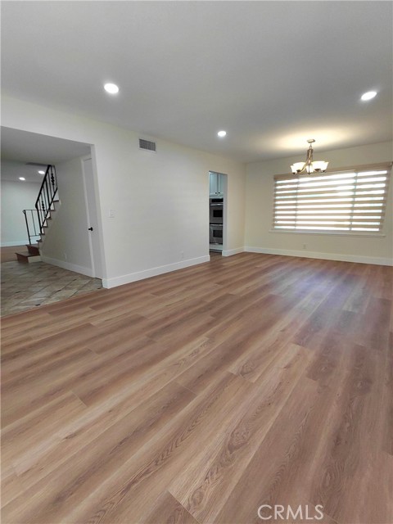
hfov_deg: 78.1
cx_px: 196
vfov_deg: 94.5
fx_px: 242
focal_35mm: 16
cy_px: 262
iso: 80
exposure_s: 1/120
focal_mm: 1.64
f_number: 2.2
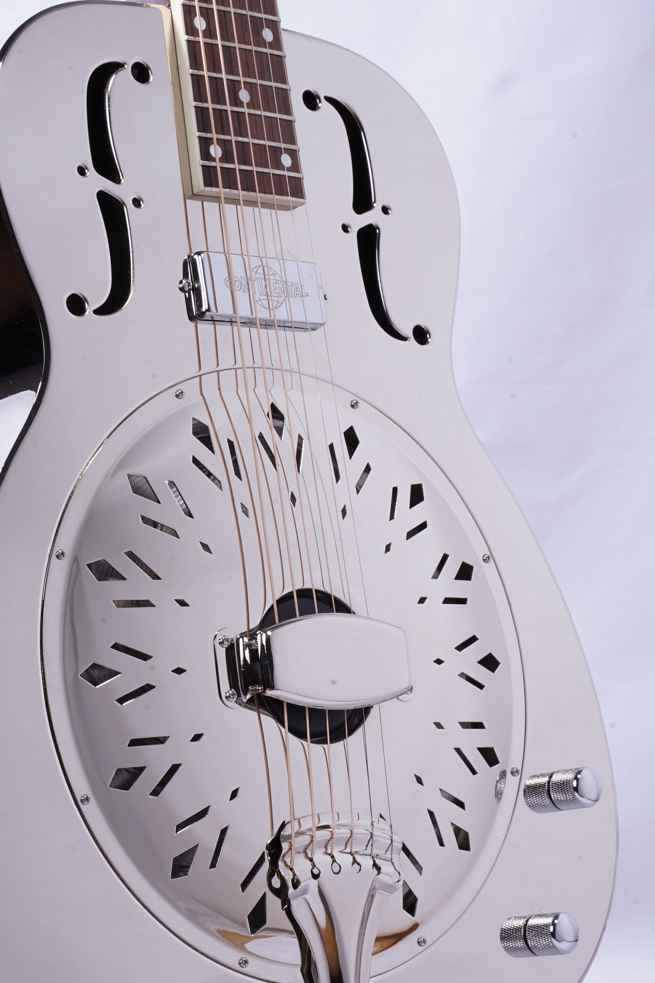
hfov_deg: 14.8
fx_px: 2511
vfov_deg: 22.1
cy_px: 532
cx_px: 229
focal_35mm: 92
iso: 100
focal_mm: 65
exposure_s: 1/50
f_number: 22
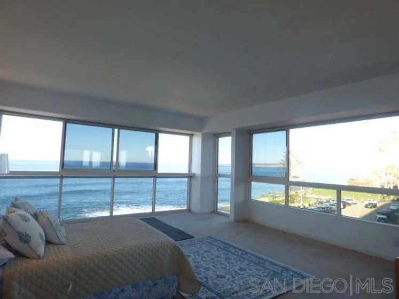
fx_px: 230
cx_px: 200
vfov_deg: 66.0
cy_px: 150
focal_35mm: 20
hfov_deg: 81.8
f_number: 2.8
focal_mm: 3.58
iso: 200
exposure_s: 1/500
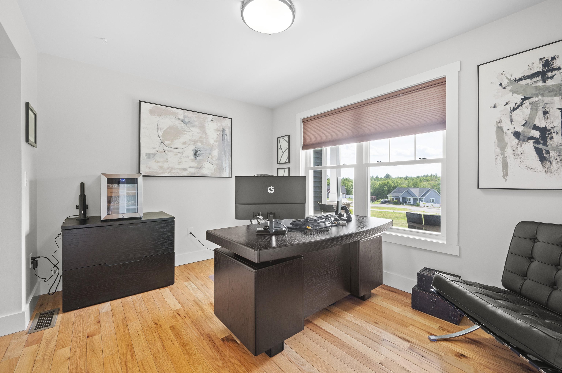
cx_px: 281
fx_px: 234
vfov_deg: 77.2
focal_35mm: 15
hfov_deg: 100.4
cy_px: 186
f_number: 7.1
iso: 250
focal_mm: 15
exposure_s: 1/2
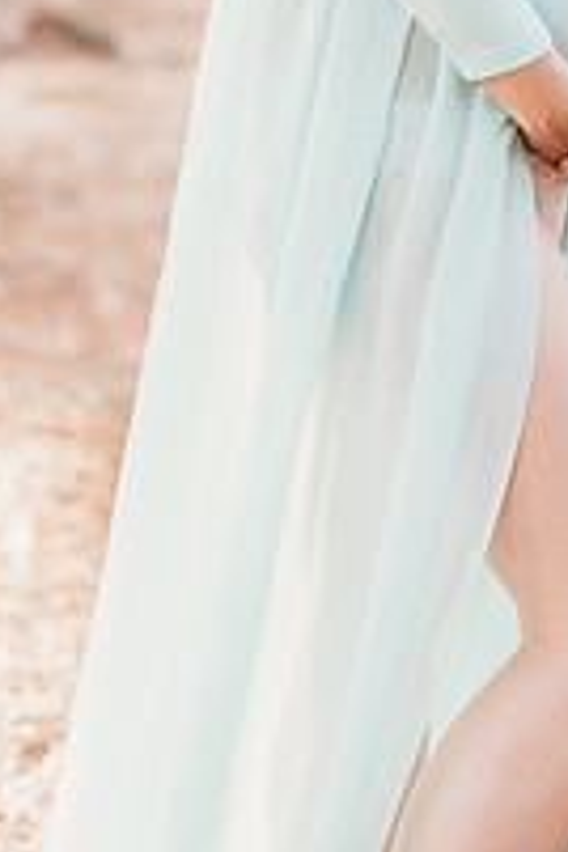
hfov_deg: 7.2
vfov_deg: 10.7
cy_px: -89
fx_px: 4496
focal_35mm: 190
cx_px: 407
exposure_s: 1/200
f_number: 2.5
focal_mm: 85
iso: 160
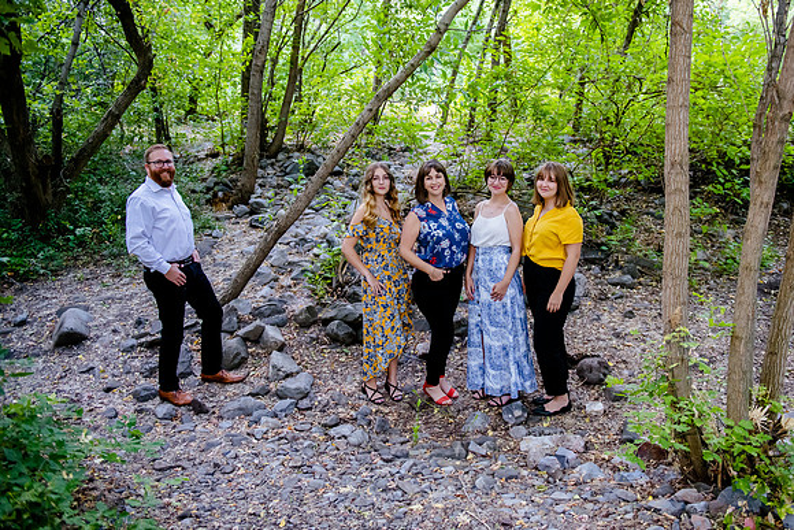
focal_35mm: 33
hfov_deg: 57.3
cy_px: 230
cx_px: 449
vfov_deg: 40.1
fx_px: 723
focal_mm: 29
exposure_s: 1/100
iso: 2500
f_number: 2.8
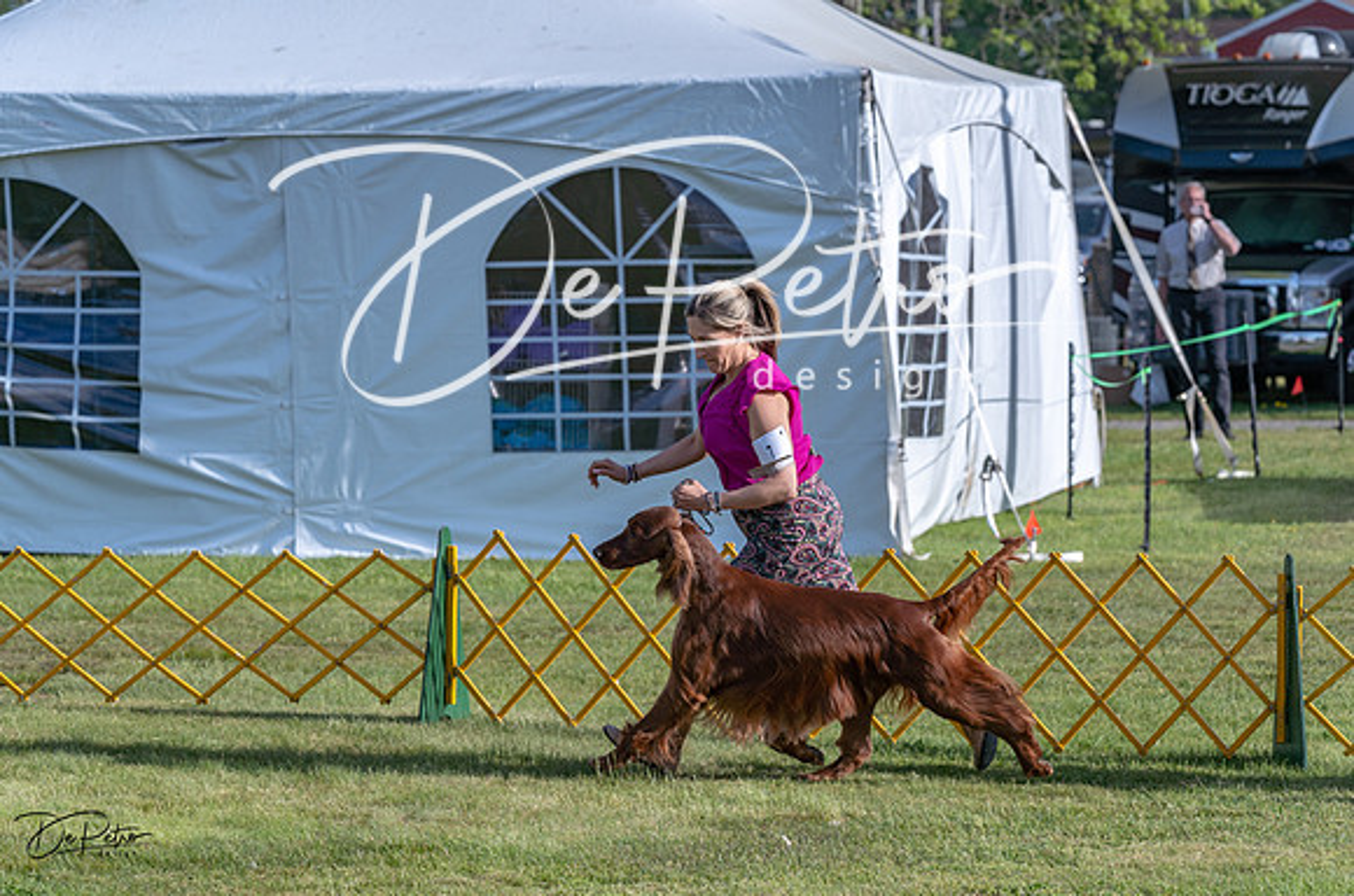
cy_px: 441
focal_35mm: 144
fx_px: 5403
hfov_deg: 14.3
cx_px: 683
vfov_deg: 9.5
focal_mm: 124
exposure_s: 1/1250
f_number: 5.6
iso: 160
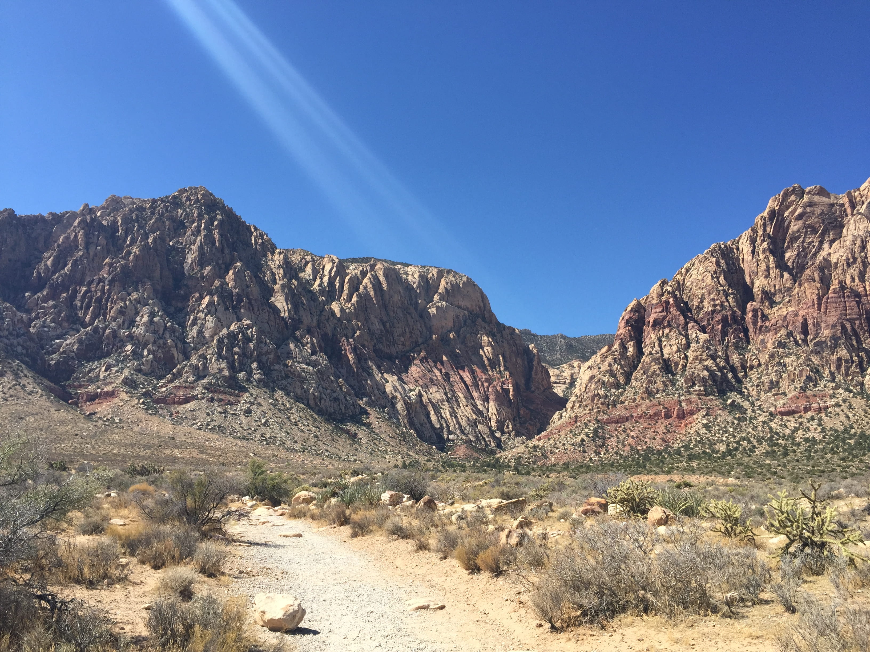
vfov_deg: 48.2
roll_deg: -2.2
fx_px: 729
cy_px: 326
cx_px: 435
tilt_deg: +13.9
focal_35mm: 29
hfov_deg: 61.7
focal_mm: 4.15
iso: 32
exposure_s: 1/1799
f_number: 2.2
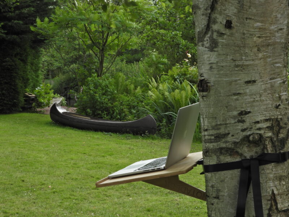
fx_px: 626
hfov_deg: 26.0
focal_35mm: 75
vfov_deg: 19.6
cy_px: 108
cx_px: 144
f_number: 8
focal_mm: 13.5
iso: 100
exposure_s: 1/80
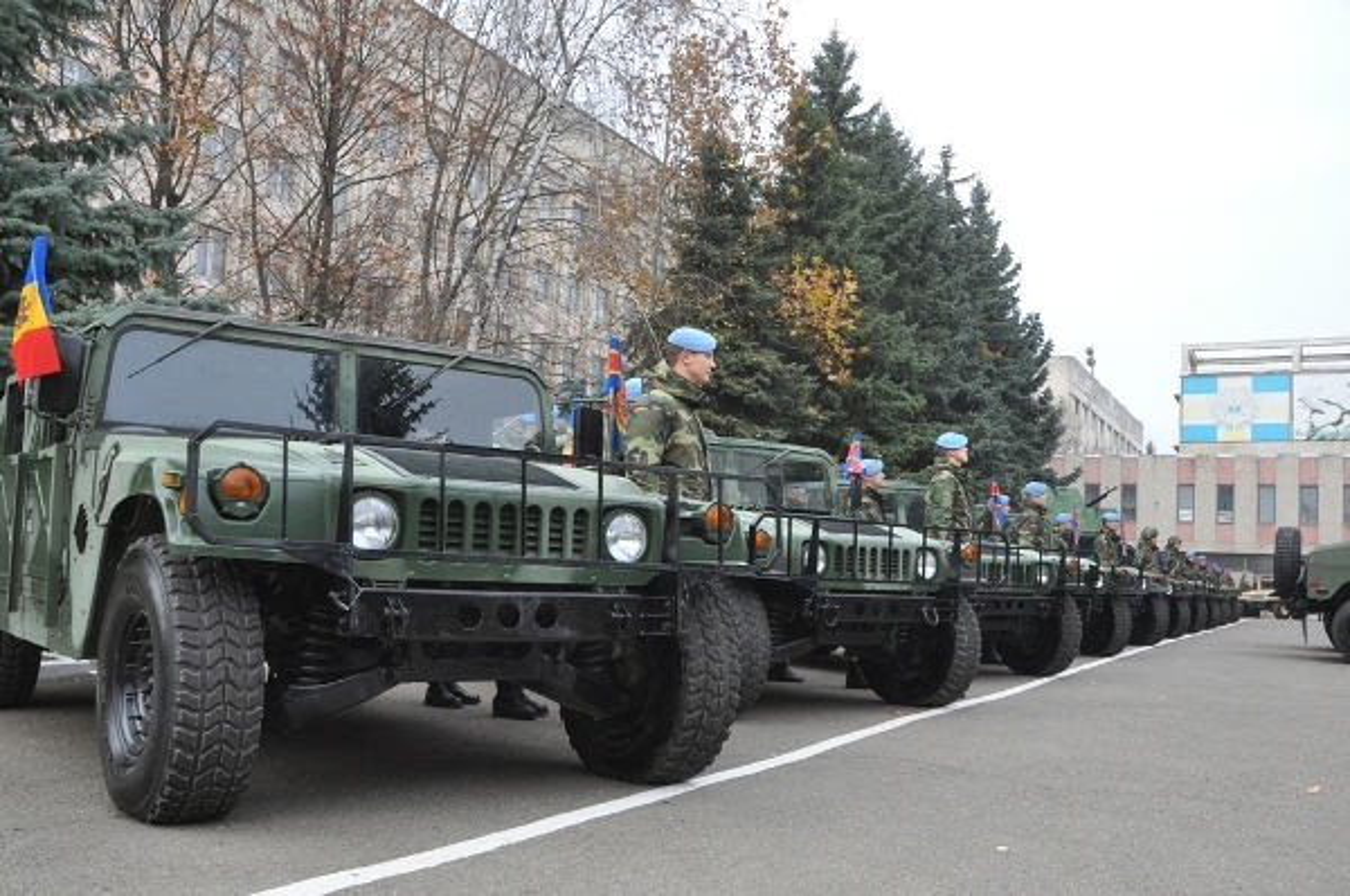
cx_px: 675
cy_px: 448
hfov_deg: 57.3
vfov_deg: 39.8
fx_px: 1236
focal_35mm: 33
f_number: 7.1
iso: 800
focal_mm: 22
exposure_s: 1/500
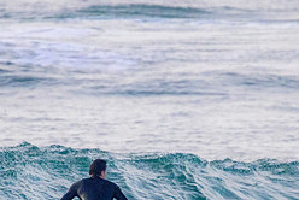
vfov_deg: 0.9
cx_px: 119
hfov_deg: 1.3
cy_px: 226
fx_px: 13221
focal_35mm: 1590
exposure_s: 1/2000
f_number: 11
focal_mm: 680
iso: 4500
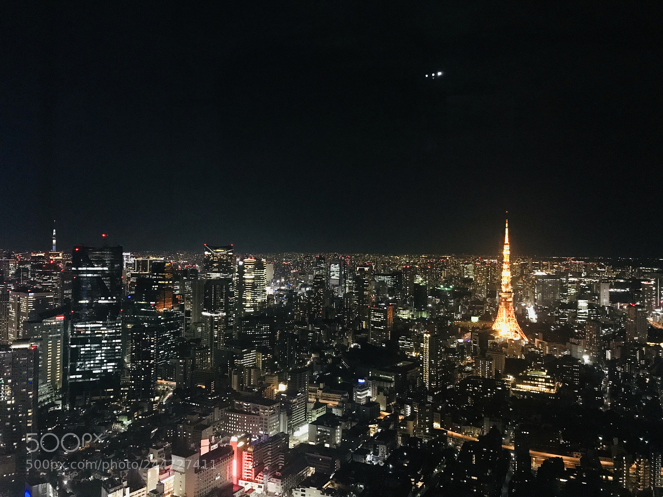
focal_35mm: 28
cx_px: 332
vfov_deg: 49.7
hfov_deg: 63.4
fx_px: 536
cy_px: 248
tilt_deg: +0.4
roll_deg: -0.4
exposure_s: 1/4
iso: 200
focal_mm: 3.99
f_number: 1.8
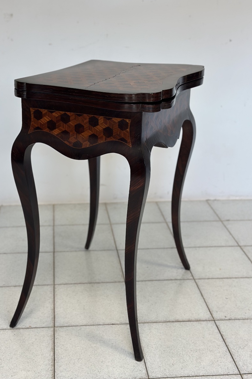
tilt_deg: -19.4
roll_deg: -2.8
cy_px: 187
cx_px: 110
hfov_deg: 26.5
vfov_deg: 38.9
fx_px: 536
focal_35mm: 51
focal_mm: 6.86
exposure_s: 1/100
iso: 80
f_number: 1.78
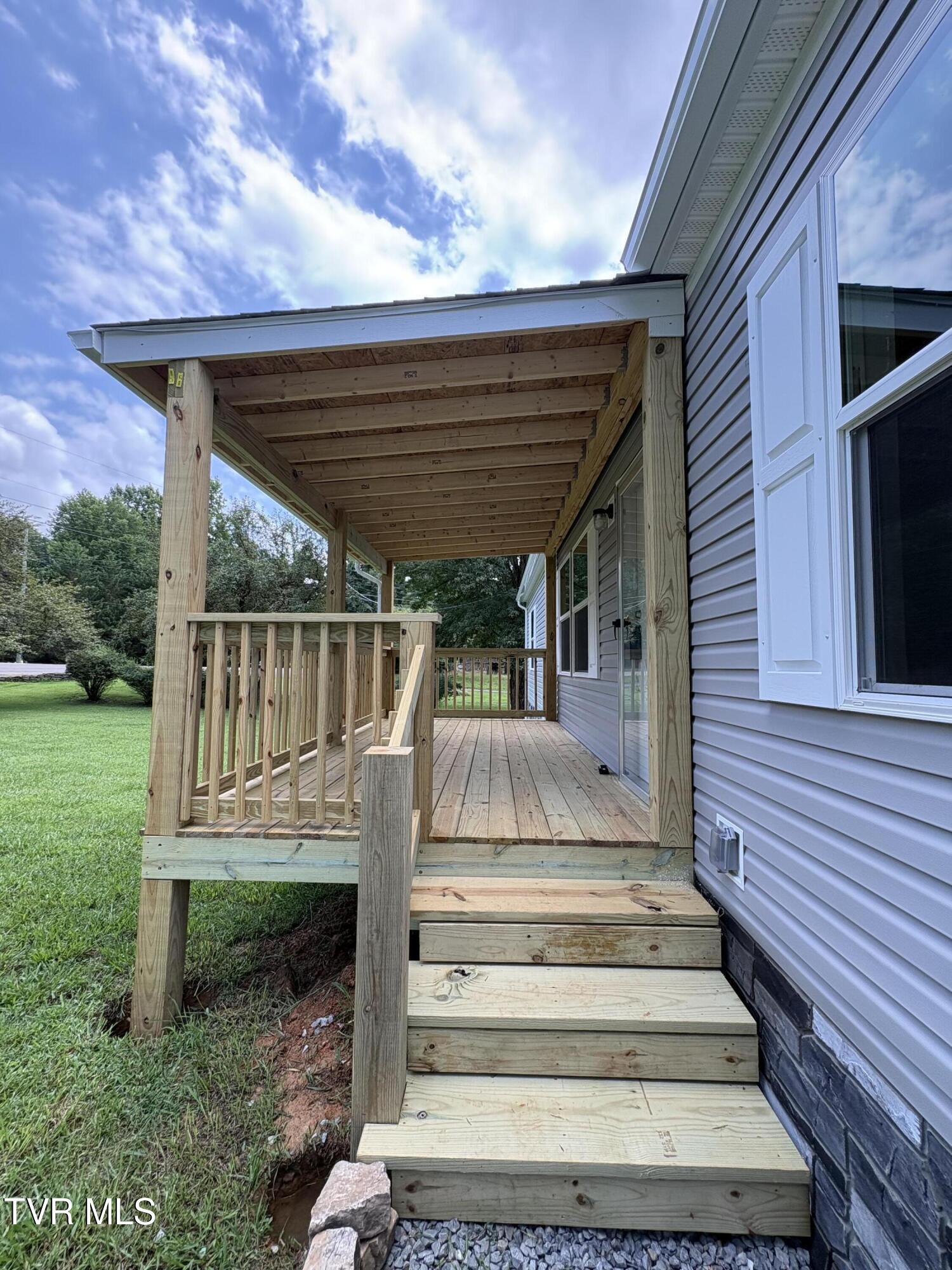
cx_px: 476
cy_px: 635
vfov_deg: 102.1
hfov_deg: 85.7
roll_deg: -0.7
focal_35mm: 14
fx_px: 513
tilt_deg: +4.0
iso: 50
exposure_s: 1/263
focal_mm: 2.22
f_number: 2.2
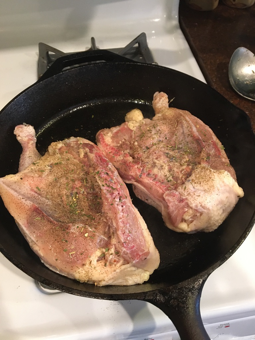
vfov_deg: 61.7
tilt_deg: -56.0
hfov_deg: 48.2
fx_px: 285
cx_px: 128
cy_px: 170
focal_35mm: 29
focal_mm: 4.15
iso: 200
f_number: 2.2
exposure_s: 1/24
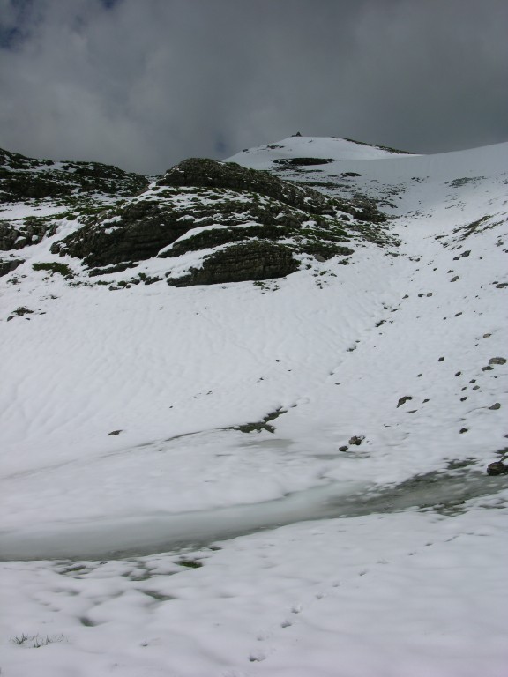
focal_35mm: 35
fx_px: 685
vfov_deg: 52.6
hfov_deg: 40.7
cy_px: 338
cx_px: 254
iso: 50
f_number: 8
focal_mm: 8.9
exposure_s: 1/833
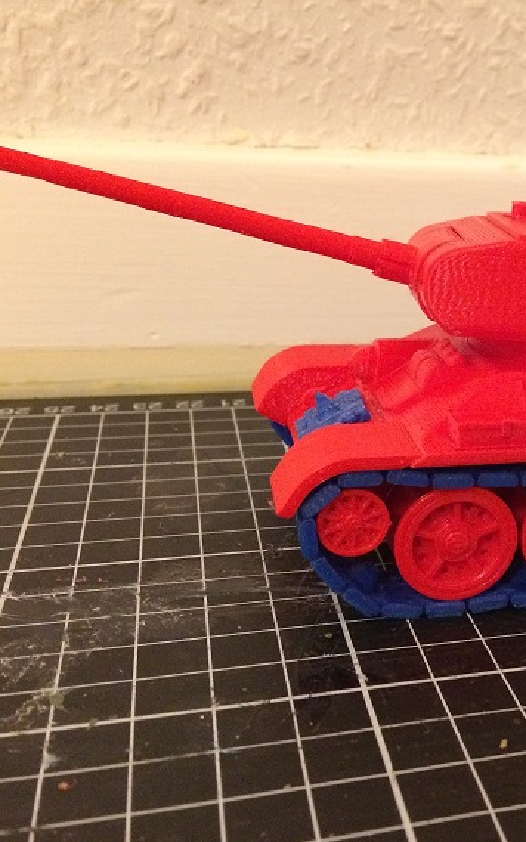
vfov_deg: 45.3
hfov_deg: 27.3
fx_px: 1010
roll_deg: -1.4
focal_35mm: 44
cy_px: 434
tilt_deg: -16.4
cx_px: 547
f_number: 2.2
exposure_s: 1/17
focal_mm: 4.15
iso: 400
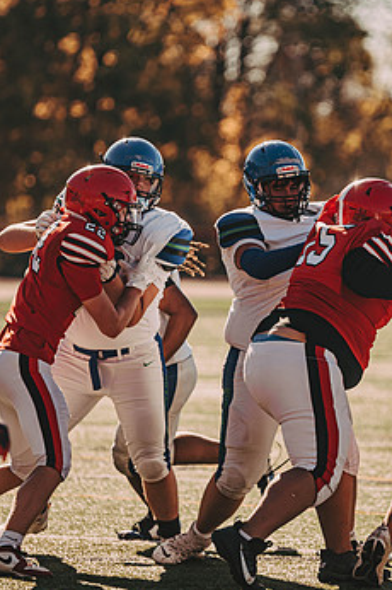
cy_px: 291
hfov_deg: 4.3
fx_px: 5220
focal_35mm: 319
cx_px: 288
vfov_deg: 6.5
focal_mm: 190
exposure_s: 1/2500
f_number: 3.2
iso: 250
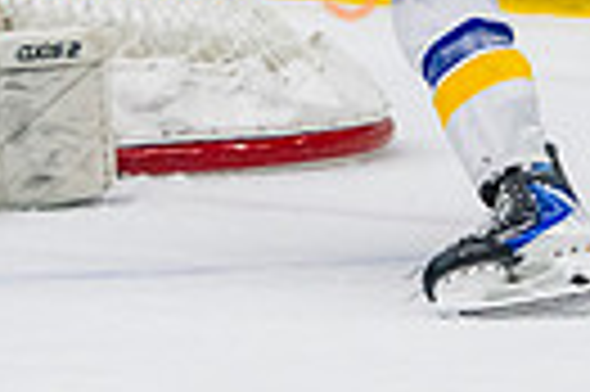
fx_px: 10770
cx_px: 217
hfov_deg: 3.1
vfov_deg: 2.1
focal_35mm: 658
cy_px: -323
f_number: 3.2
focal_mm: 125
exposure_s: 1/640
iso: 2000
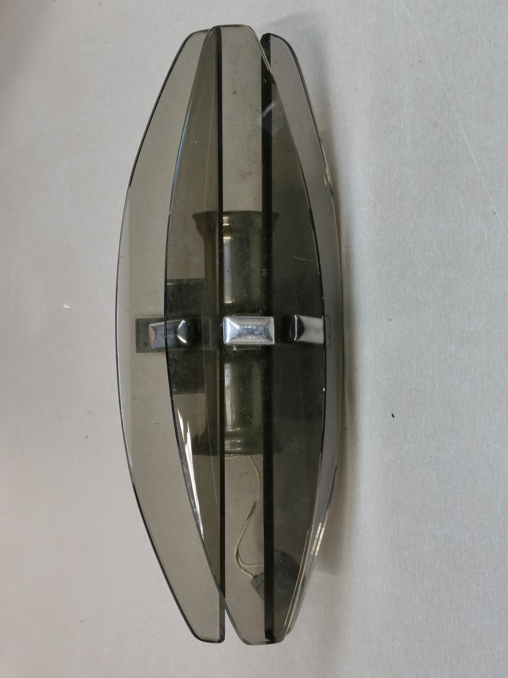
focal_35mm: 49
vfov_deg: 38.9
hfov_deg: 29.7
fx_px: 959
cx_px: 254
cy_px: 339
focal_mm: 5.58
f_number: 1.8
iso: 200
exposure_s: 1/50
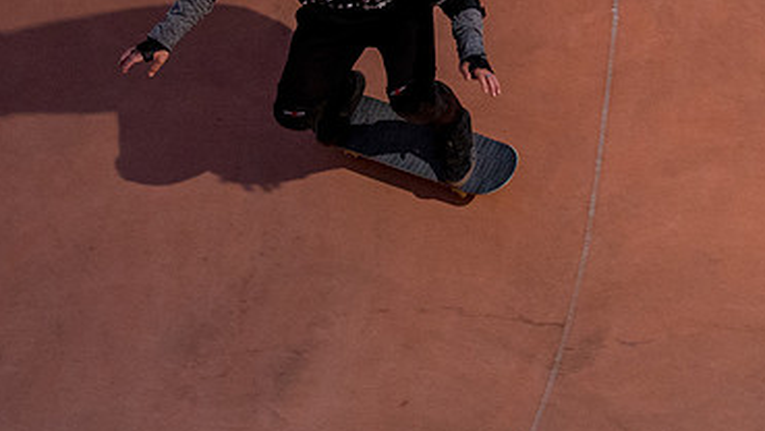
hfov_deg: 18.9
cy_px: 16
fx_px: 2293
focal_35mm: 113
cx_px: 501
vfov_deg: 10.7
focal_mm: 38
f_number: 4
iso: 5000
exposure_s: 1/250
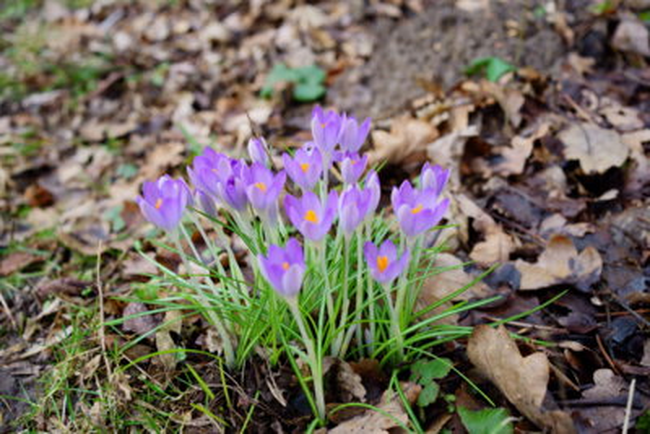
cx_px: 325
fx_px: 632
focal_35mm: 35
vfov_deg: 37.9
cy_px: 217
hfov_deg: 54.4
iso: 100
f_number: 4.5
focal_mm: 35
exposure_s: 1/60
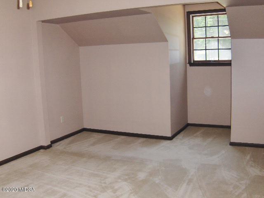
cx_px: 132
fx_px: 267
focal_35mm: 35
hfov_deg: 52.6
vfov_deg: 40.7
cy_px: 99
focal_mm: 7.5
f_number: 2.8
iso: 100
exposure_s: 1/60
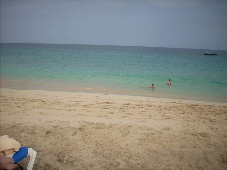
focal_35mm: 37
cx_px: 114
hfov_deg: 50.1
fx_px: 243
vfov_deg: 38.7
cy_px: 85
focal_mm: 6.2
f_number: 5.6
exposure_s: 1/500
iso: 64
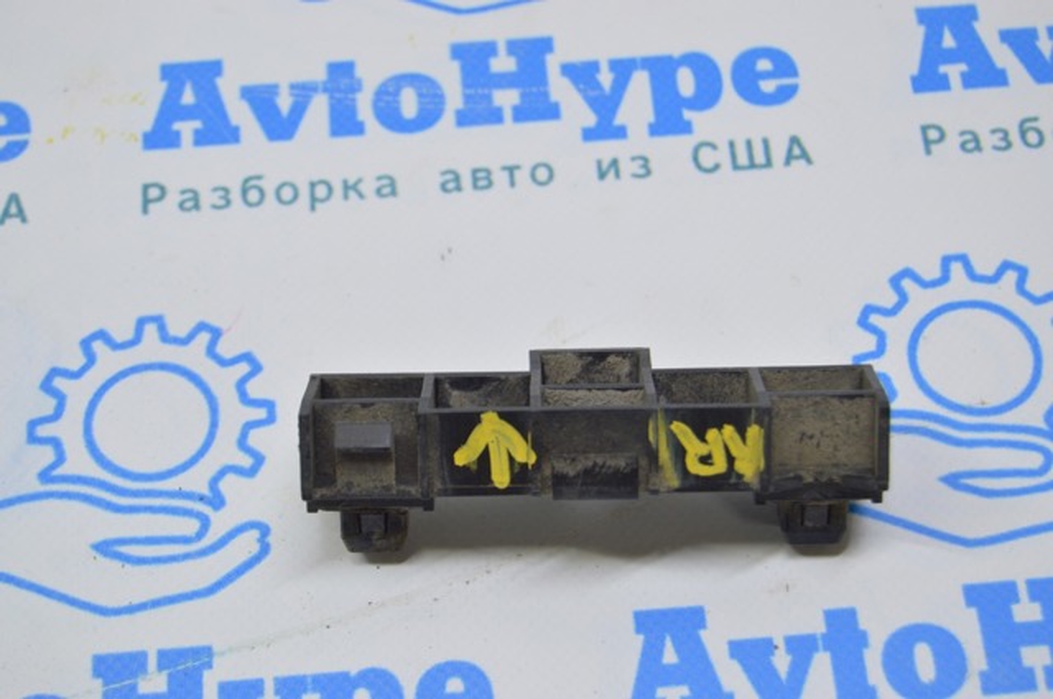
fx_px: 2410
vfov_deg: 16.5
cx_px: 526
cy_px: 350
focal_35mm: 82
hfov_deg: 24.6
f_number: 5.6
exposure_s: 1/20
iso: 400
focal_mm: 55
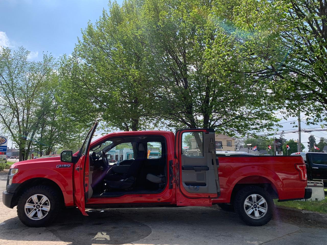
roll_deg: -0.7
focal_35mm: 26
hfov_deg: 67.3
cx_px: 164
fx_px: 246
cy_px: 122
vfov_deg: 53.1
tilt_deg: +6.4
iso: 25
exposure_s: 1/1427
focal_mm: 4.25
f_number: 1.8
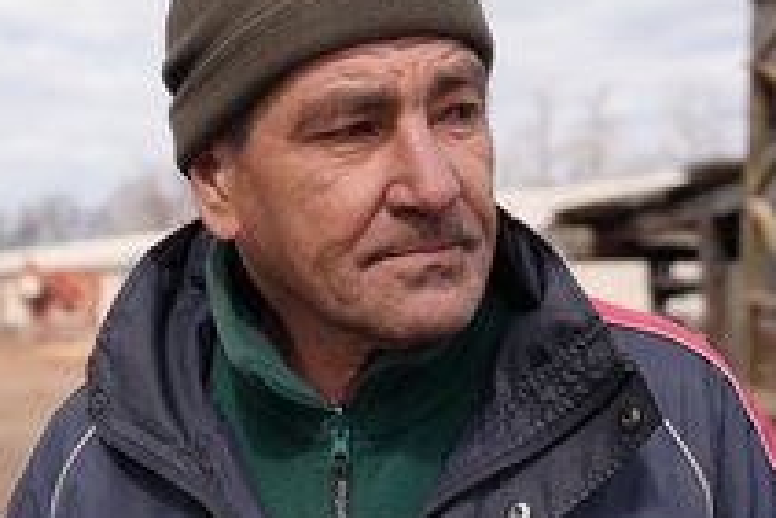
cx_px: 232
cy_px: 233
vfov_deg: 18.0
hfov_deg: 26.4
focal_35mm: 76
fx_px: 1639
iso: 80
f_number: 4.5
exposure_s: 1/500
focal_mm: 40
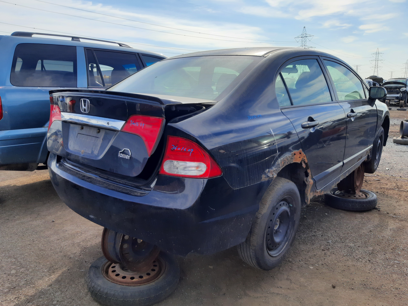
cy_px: 153
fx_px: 306
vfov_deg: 53.1
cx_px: 204
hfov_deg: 67.3
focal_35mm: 26
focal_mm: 3.92
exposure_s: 1/787
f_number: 1.7
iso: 40
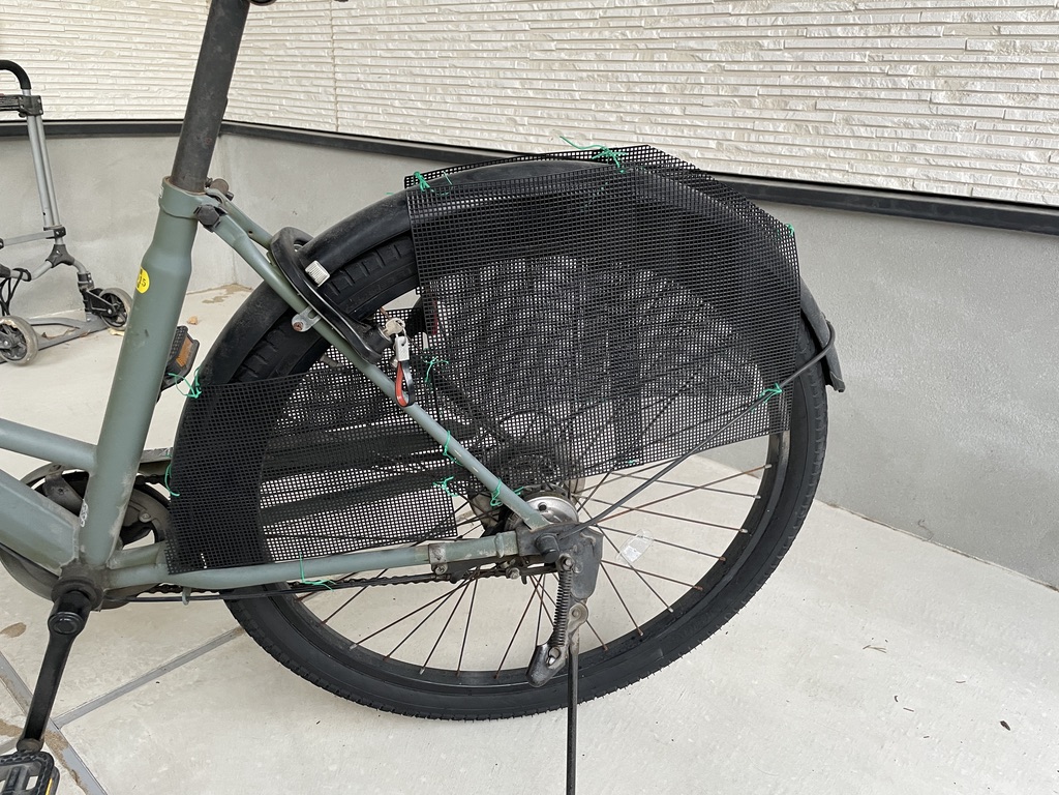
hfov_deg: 67.3
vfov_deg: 53.1
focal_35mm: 26
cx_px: 530
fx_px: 795
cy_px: 398
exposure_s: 1/71
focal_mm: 4.2
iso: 125
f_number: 1.6
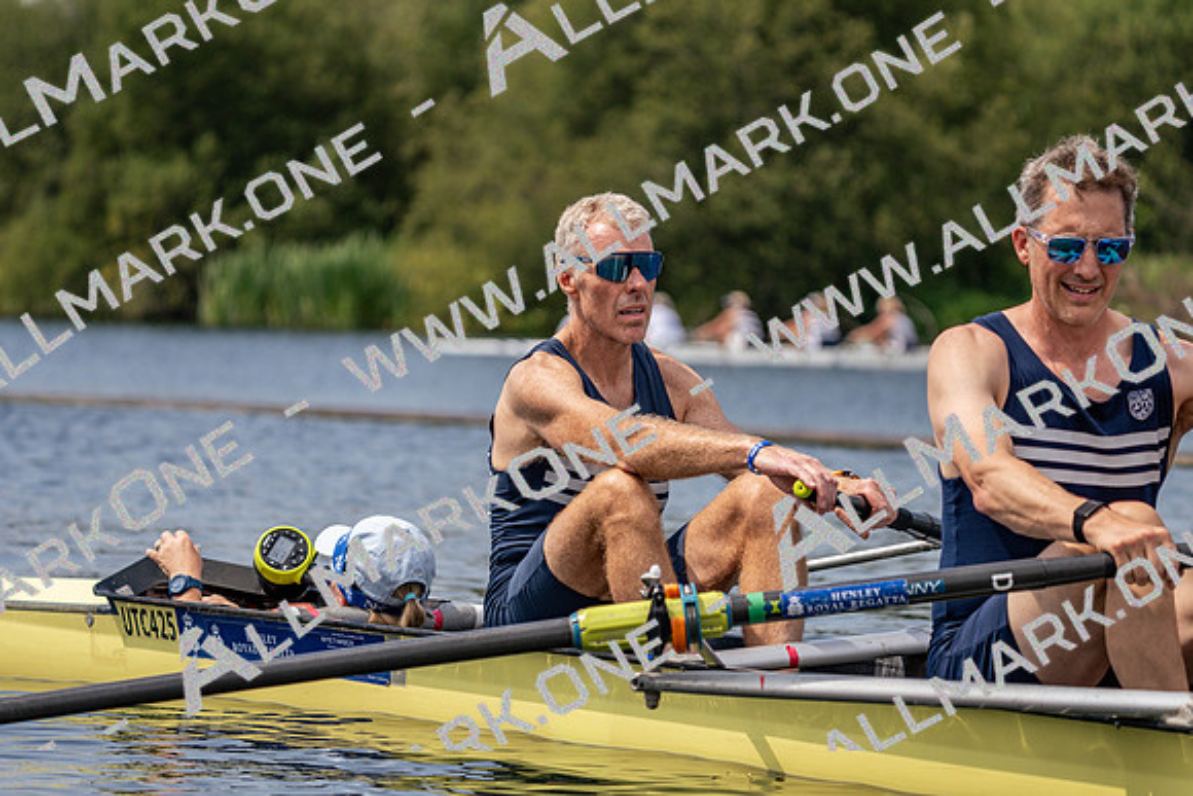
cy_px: 398
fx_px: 6629
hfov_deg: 10.3
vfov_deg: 6.9
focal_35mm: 200
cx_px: 596
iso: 250
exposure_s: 1/1600
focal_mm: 200
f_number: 5.6
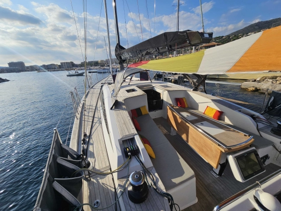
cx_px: 140
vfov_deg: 90.0
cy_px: 106
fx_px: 106
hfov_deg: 106.2
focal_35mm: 13
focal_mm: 2.2
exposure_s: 1/3697
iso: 50
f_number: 2.2
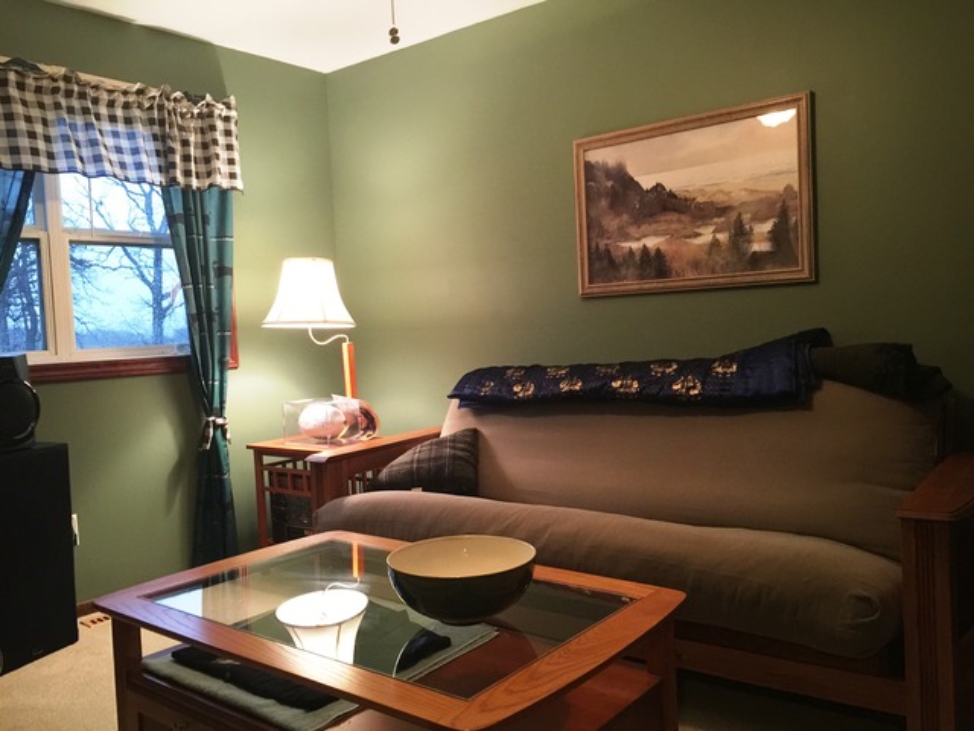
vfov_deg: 48.2
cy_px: 366
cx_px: 487
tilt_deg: -4.3
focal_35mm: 29
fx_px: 816
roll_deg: +2.1
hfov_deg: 61.7
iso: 125
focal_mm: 4.15
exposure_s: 1/15
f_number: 2.2
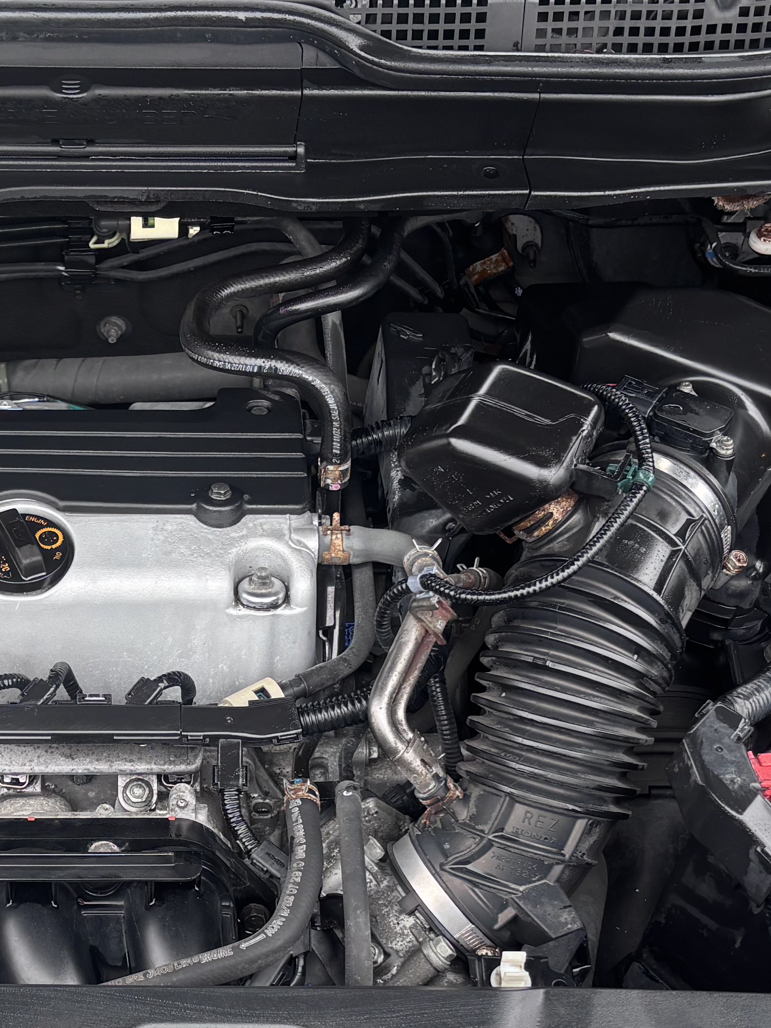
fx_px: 1960
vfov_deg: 29.2
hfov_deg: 21.9
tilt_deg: -51.5
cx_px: 144
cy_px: 698
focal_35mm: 66
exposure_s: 1/146
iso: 40
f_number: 1.6
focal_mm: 5.96
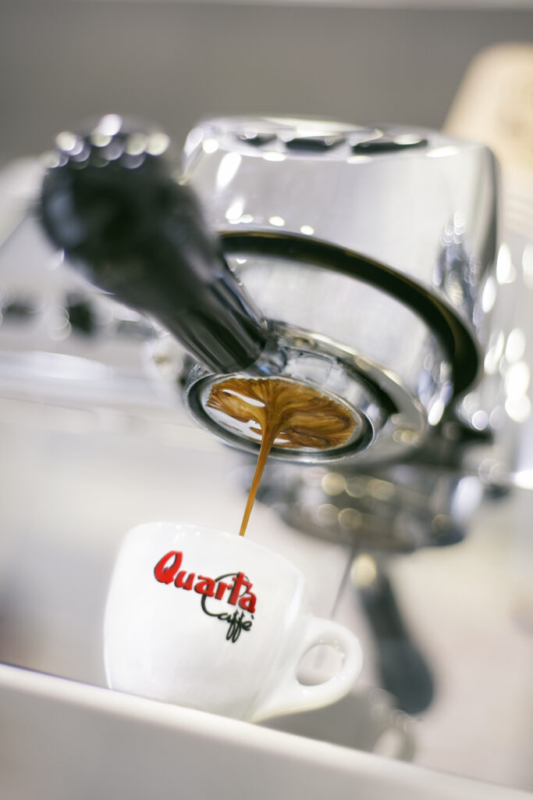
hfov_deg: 27.0
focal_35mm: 50
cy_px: 400
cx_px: 266
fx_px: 1110
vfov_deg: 39.6
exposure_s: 1/200
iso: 640
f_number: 1.8
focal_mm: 50
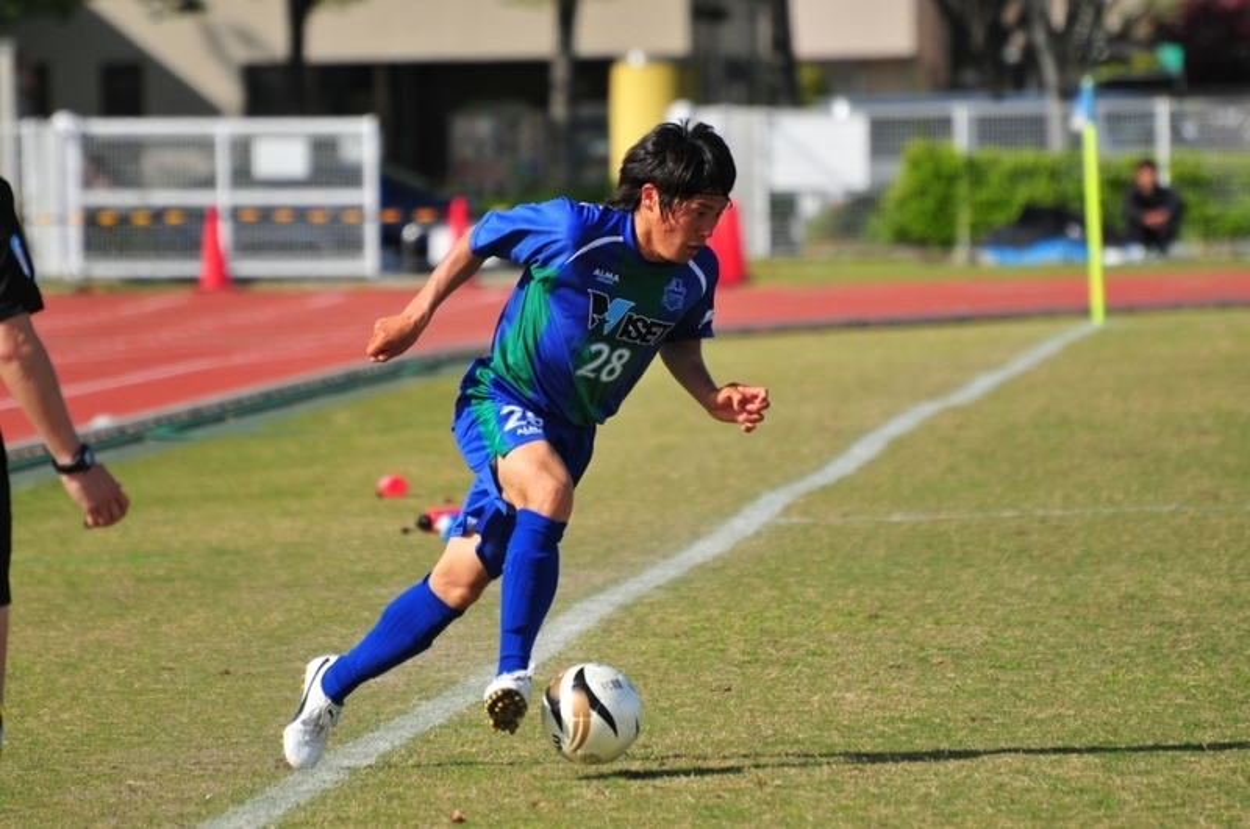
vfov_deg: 3.0
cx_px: 625
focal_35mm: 450
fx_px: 15603
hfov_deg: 4.6
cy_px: 414
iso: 220
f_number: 5.6
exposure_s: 1/1000
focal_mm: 300
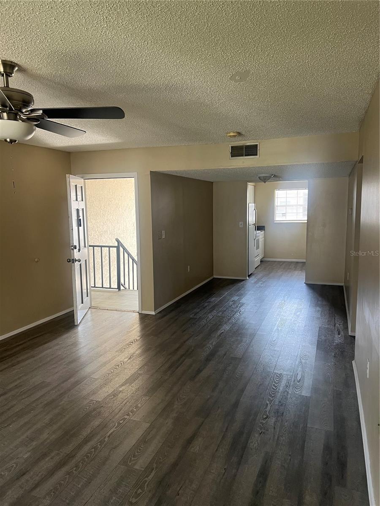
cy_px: 253
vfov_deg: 67.3
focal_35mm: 26
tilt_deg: -6.8
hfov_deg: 53.1
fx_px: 381
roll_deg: +0.5
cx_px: 190
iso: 125
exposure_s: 1/98
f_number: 1.5
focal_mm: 5.7
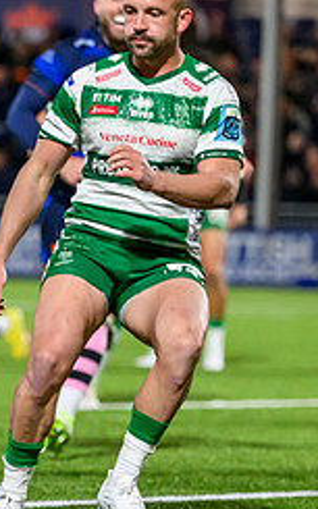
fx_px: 6493
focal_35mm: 468
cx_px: -187
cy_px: 383
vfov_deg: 4.5
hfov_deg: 2.8
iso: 5000
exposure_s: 1/1000
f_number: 3.5
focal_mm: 165
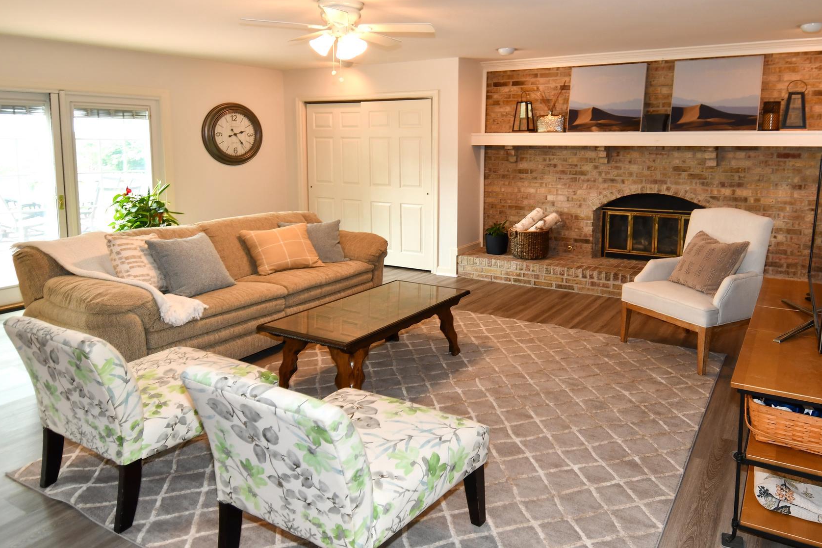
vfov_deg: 57.0
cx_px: 418
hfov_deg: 78.6
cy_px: 310
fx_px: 502
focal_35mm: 22
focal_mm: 12
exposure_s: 1/60
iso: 450
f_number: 4
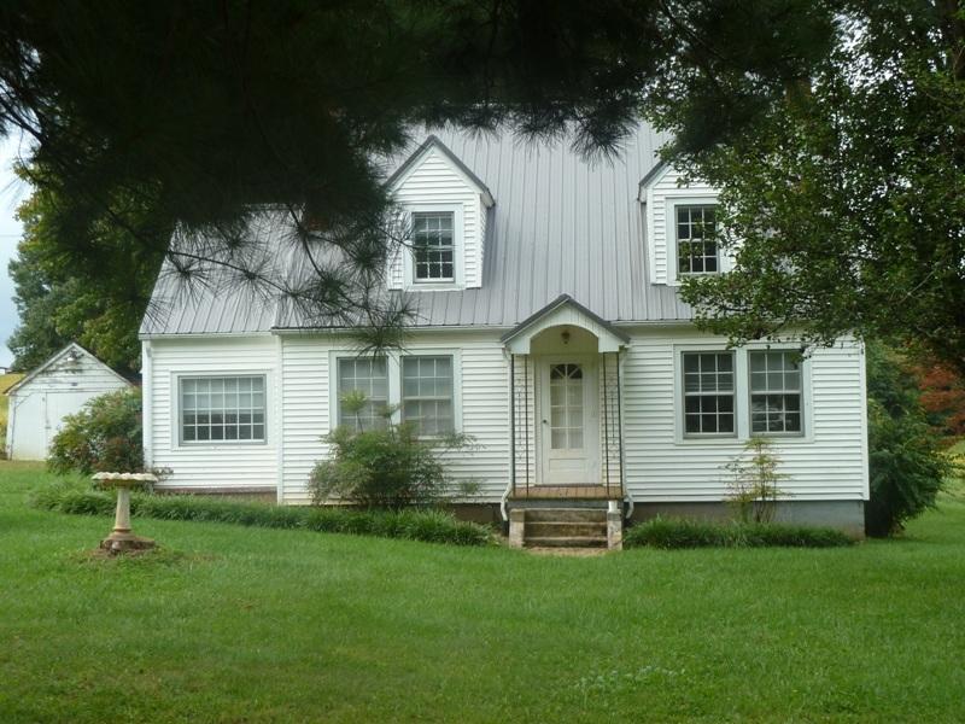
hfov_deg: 39.7
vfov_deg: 30.3
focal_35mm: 48
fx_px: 1338
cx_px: 482
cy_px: 362
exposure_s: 1/80
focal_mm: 7.9
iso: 80
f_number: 3.8
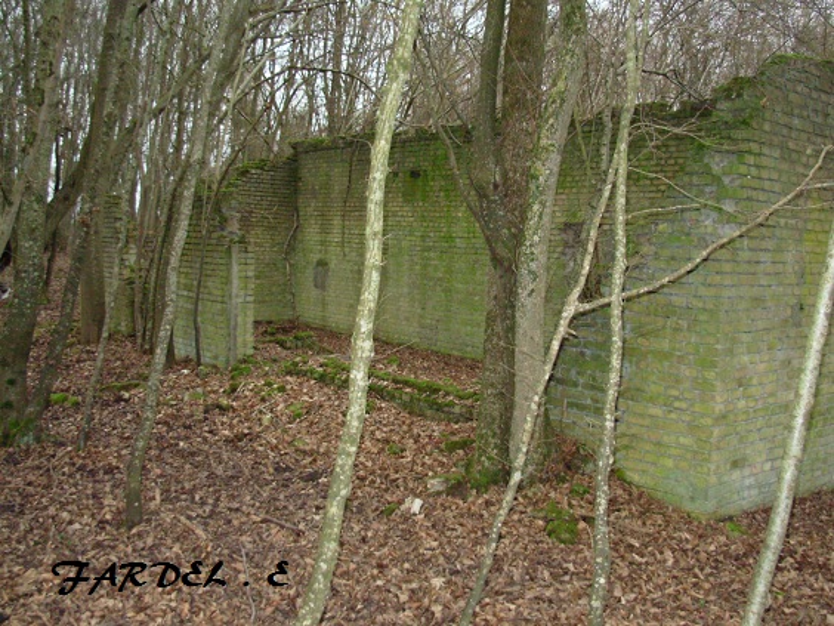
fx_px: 916
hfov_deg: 49.0
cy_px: 313
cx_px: 417
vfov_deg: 37.7
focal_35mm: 38
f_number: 2.9
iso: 200
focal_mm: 6.3
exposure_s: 1/128
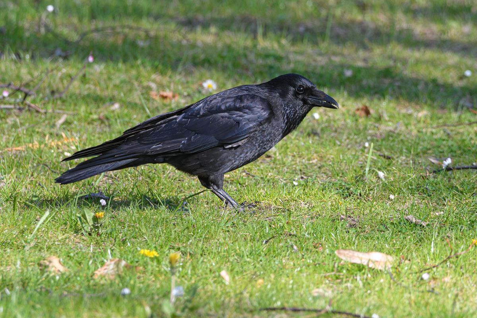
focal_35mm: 675
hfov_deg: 3.1
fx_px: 8943
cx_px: 238
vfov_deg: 2.0
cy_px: 159
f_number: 8
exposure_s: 1/400
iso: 400
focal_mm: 450
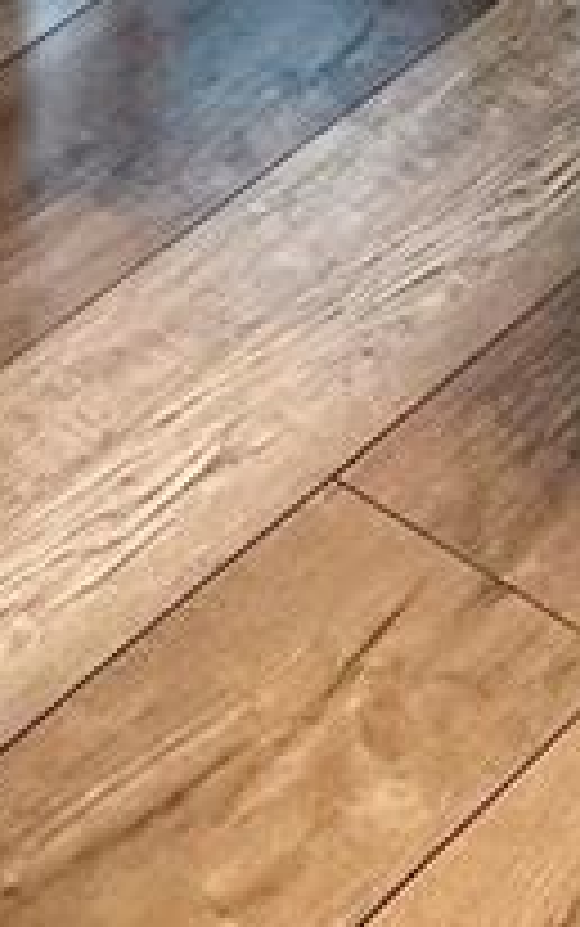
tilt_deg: -9.8
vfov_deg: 10.7
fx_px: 3738
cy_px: -1656
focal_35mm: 148
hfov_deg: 8.8
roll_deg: +2.6
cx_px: 486
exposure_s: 1/215
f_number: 1.78
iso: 200
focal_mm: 6.76
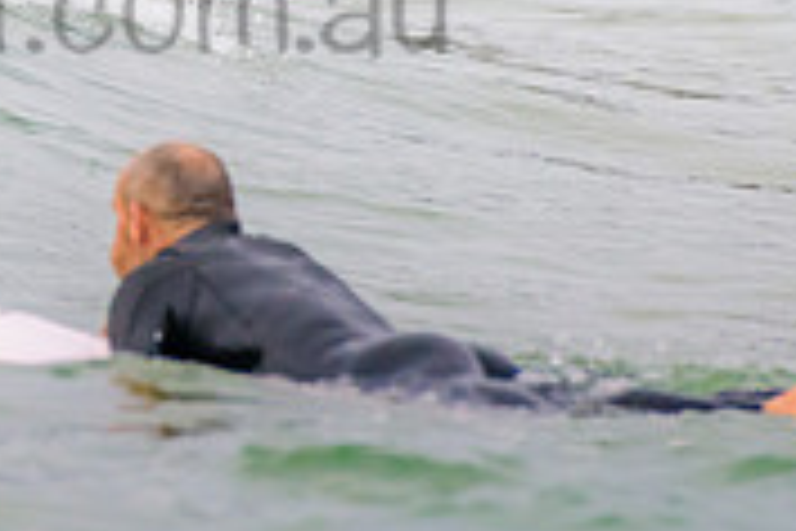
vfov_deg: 0.7
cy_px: -205
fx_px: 44418
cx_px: -113
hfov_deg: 1.0
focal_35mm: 2009
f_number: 5.6
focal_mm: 500
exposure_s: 1/800
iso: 500
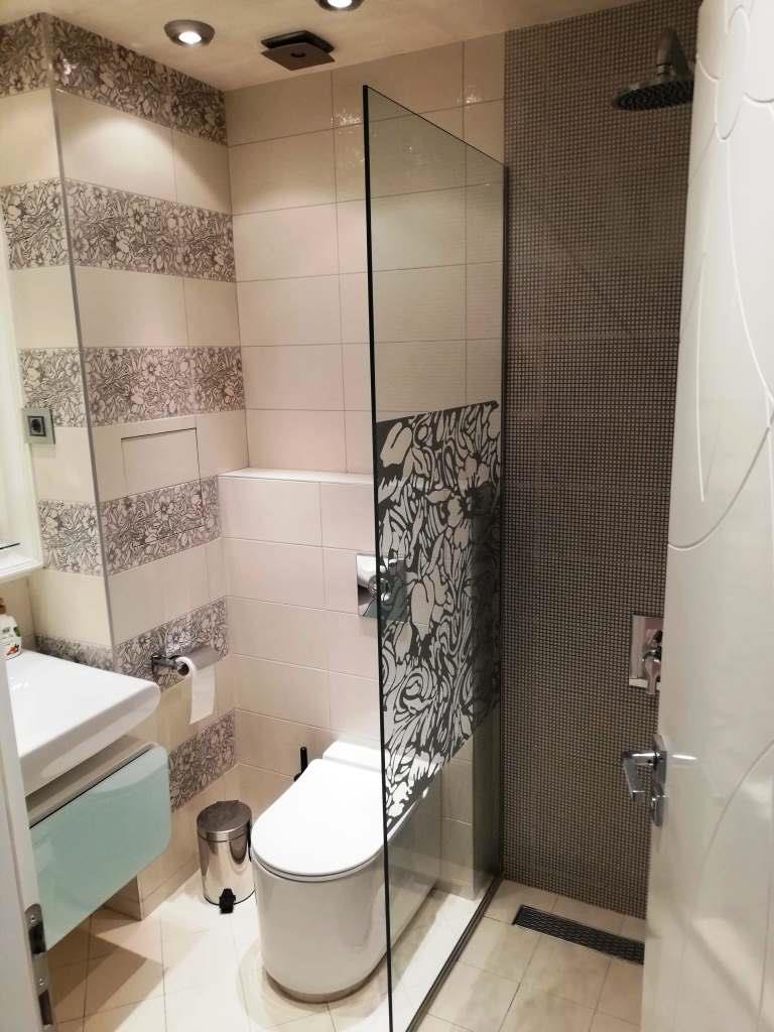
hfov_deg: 53.1
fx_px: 775
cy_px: 516
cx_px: 387
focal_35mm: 26
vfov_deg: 67.3
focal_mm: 3.81
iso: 200
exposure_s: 1/33.3
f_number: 2.2
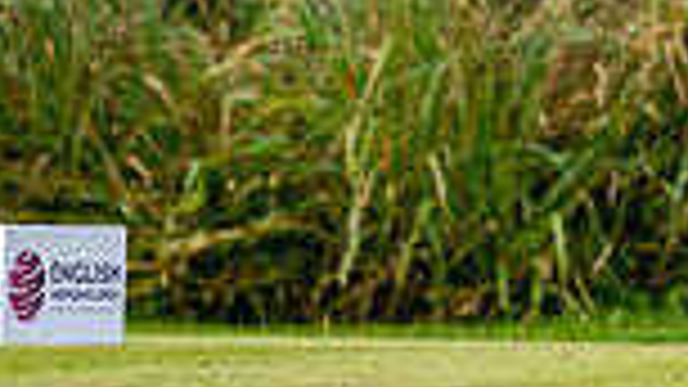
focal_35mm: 1396
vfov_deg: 0.9
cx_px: 1022
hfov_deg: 1.5
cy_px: -574
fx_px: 25463
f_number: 5
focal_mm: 300
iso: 200
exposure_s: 1/1250
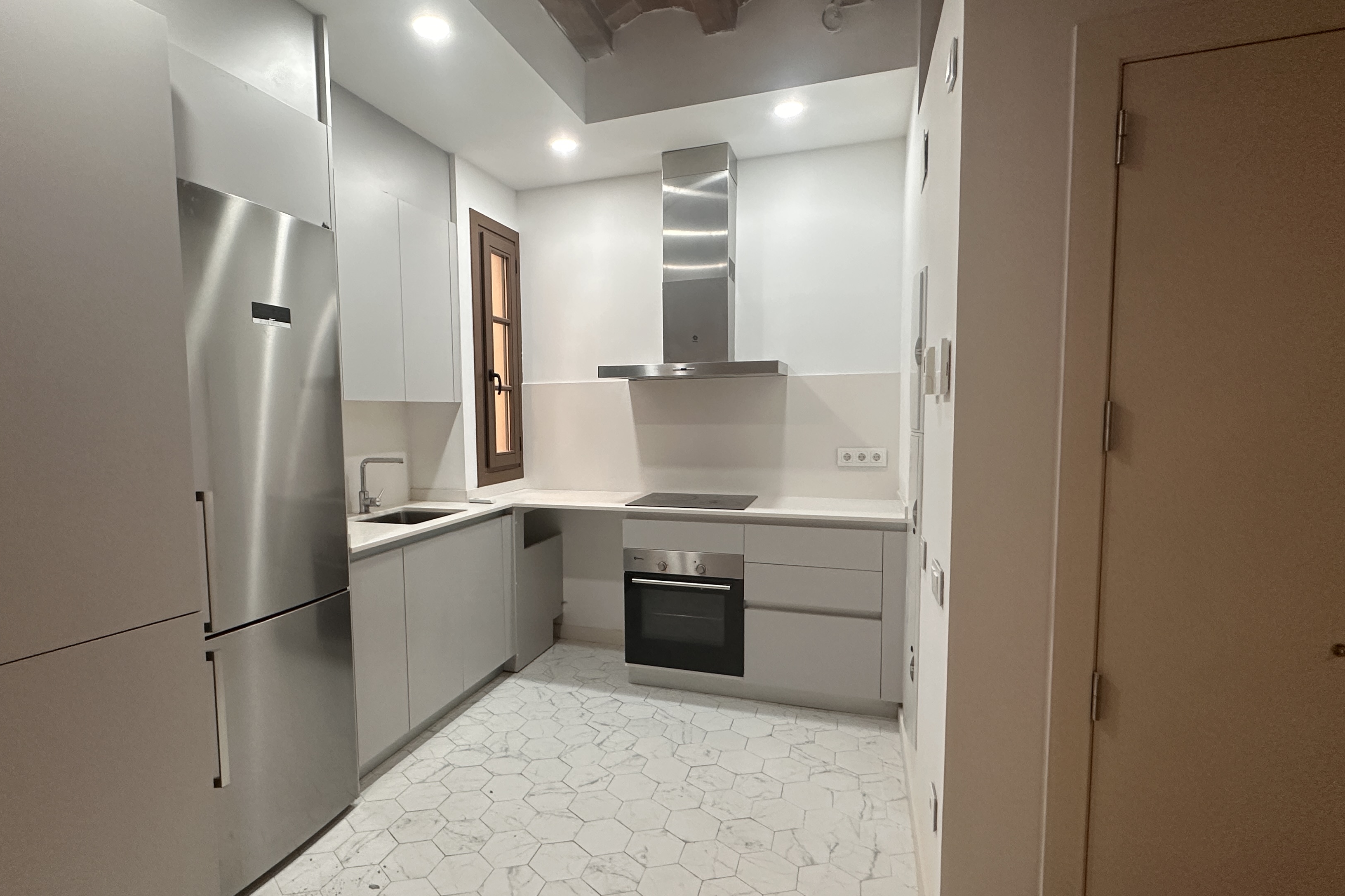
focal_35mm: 18
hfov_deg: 89.7
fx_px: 672
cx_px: 608
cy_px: 465
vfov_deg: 67.3
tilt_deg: -4.1
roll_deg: +0.7
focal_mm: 2.22
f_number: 2.2
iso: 250
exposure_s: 1/100
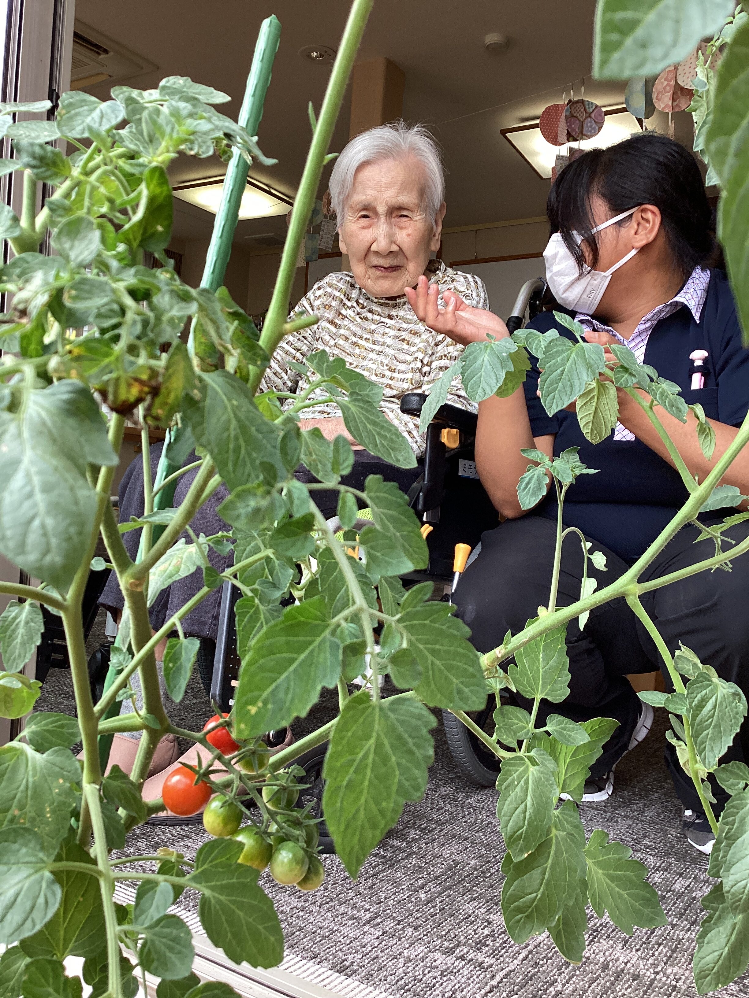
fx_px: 894
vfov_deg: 58.4
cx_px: 374
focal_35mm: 31
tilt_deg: -0.2
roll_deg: -4.1
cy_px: 499
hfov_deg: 45.4
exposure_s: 1/120
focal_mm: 3.3
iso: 50
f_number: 2.4
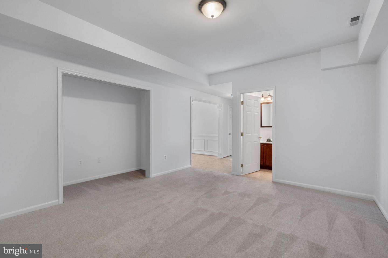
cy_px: 129
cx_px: 194
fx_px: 172
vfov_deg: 73.7
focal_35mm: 16
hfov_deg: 96.7
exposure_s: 1/320
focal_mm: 16
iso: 1250
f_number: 8
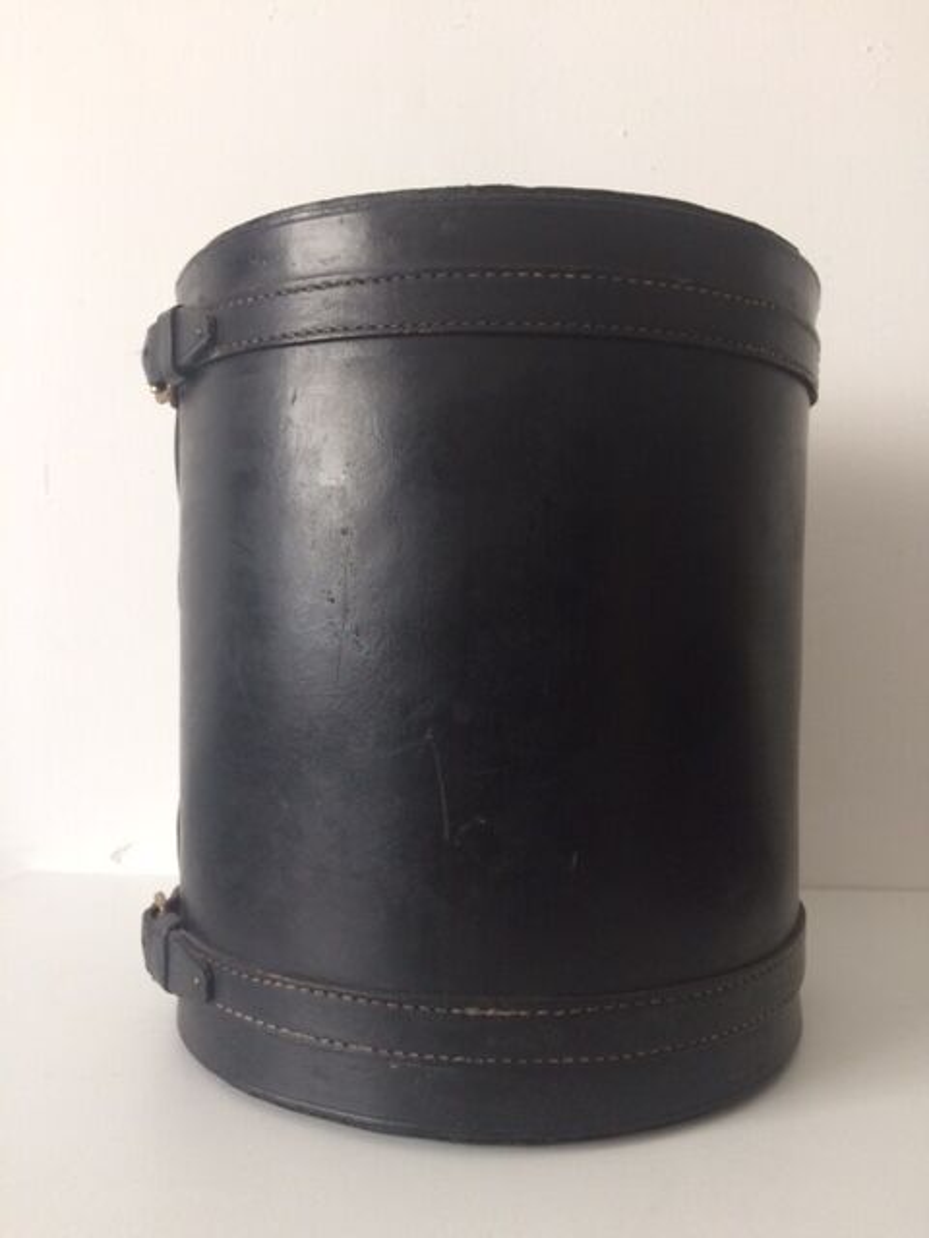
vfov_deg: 61.7
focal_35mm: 29
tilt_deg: -3.9
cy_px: 619
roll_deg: +1.5
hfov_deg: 48.2
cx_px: 464
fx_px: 1038
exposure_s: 1/33
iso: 125
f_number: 2.2
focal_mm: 4.15
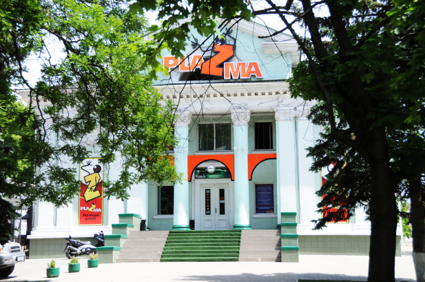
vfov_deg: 22.6
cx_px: 212
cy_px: 141
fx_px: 707
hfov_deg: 33.4
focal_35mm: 60
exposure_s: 1/640
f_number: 6.3
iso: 320
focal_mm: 40
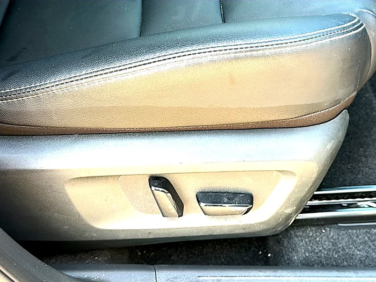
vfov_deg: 34.3
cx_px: 188
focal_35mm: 42
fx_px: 456
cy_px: 141
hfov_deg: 44.8
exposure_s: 1/78
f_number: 1.78
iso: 50
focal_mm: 6.86
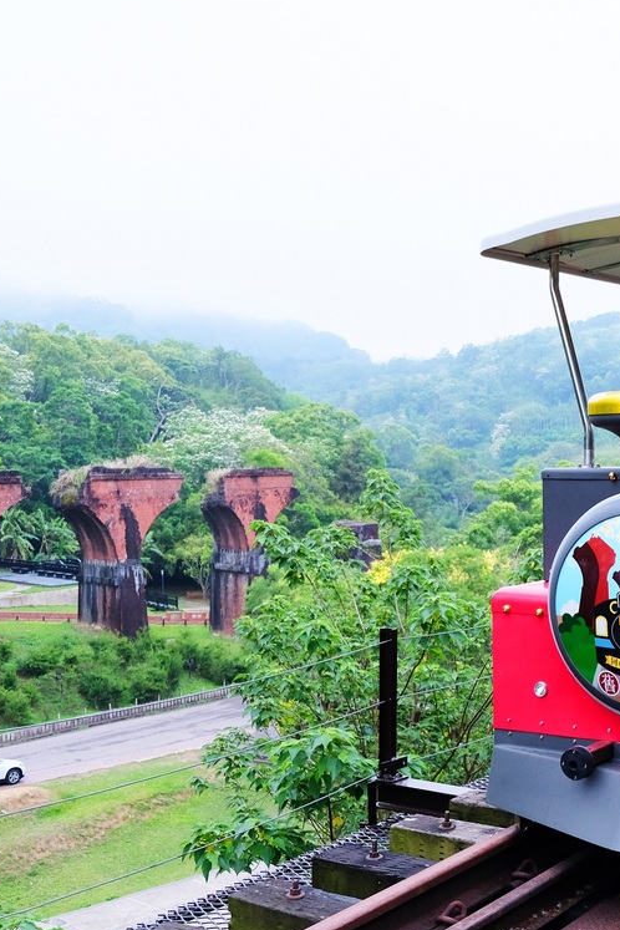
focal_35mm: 45
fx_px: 1162
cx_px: 629
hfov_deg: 28.0
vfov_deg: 43.6
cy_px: 479
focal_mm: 18.8
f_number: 2.8
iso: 640
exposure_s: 1/125
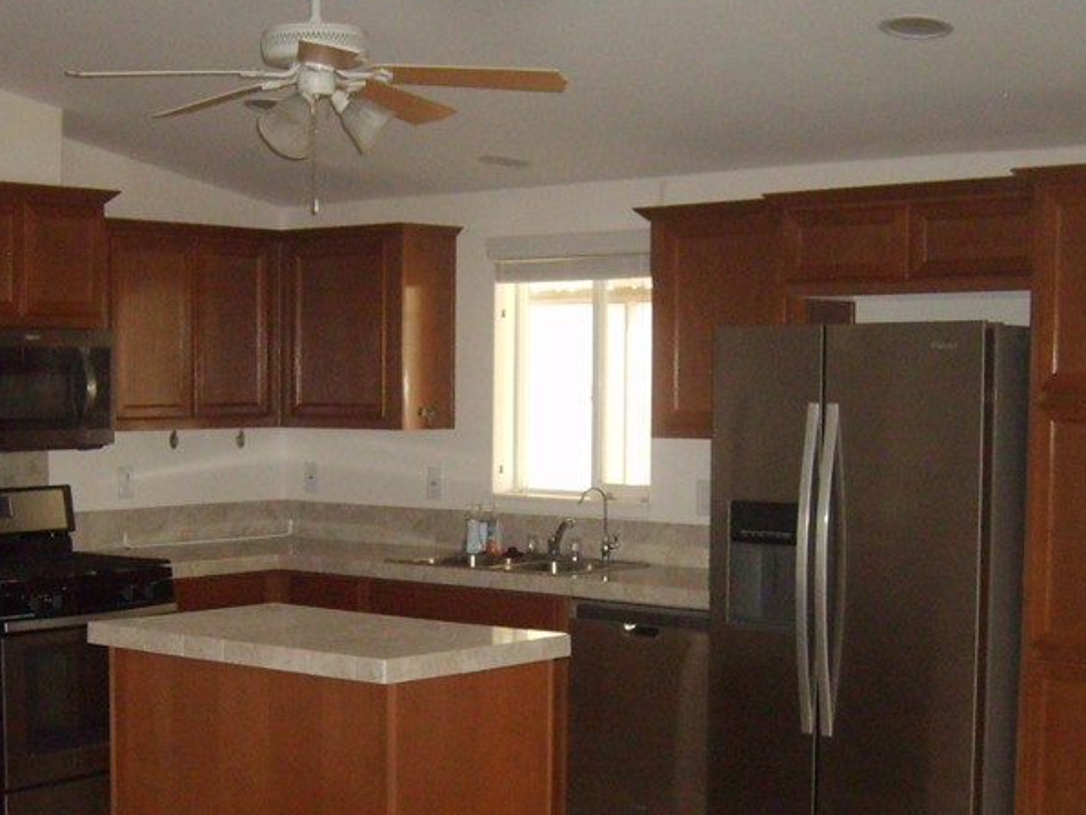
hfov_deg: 32.0
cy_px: 557
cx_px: 404
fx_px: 1883
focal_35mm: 60
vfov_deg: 24.3
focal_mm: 5.8
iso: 253
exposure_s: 1/45
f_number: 2.8
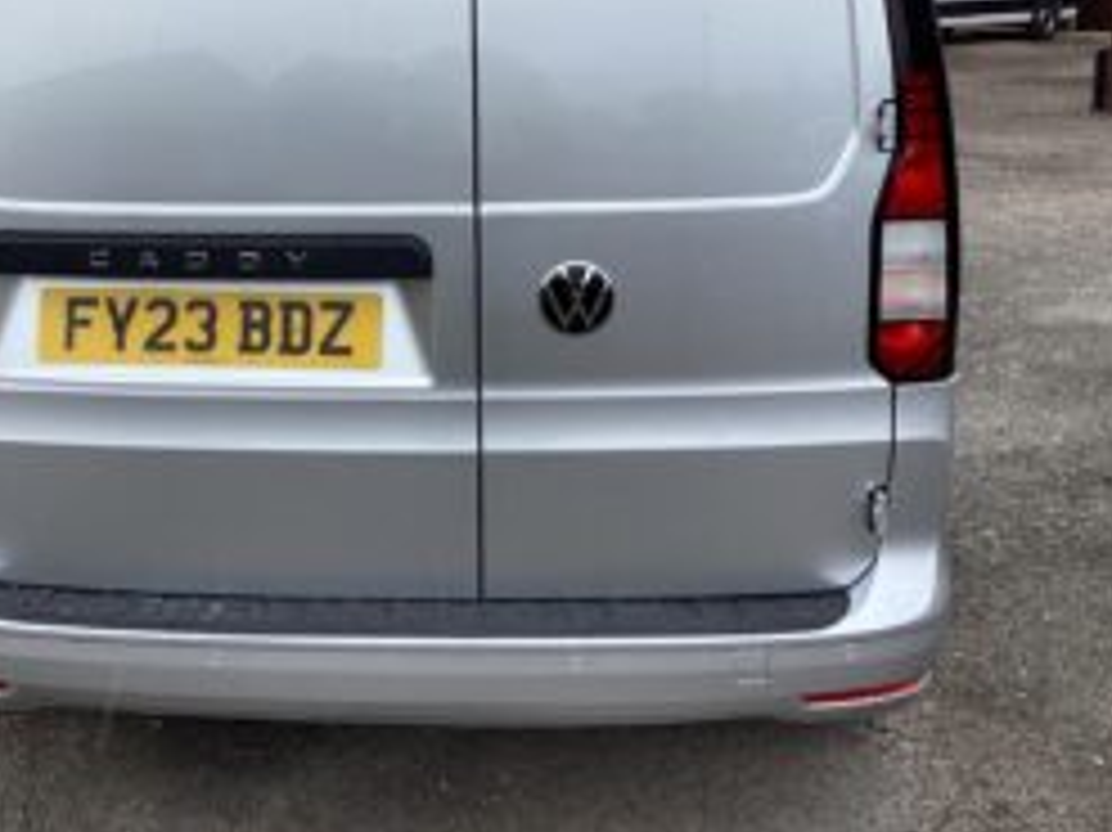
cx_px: 410
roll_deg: +0.0
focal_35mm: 44
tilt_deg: -13.4
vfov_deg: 32.6
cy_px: 277
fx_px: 1413
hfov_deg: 42.6
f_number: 2.4
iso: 25
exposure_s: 1/668
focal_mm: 3.3
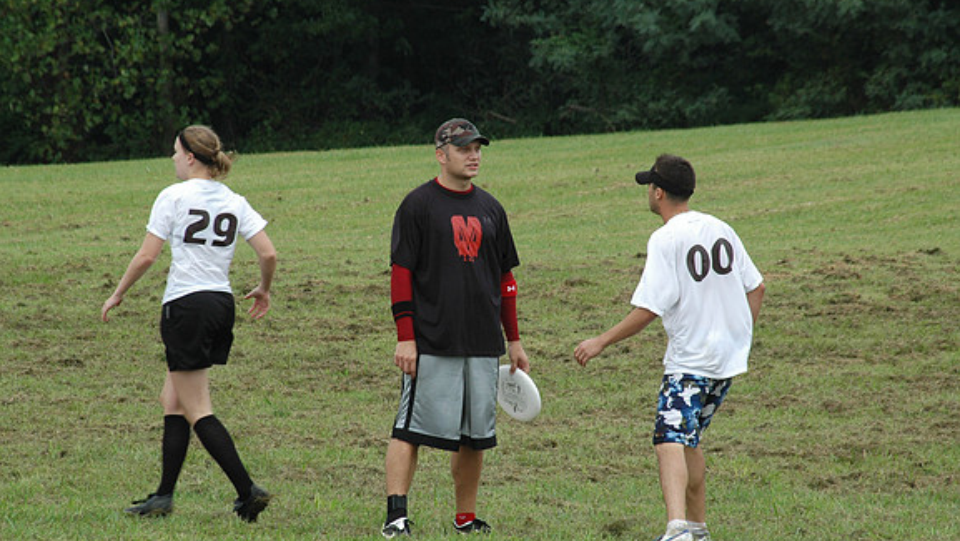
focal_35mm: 347
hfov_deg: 6.2
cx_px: 479
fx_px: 8836
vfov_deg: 3.5
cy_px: 310
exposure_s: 1/200
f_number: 13
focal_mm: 220
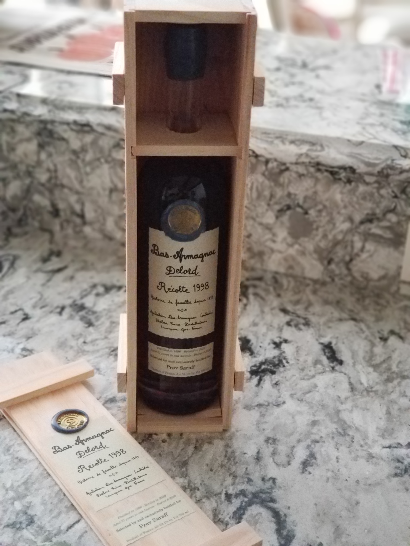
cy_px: 273
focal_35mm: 52
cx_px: 205
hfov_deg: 28.0
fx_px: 821
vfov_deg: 36.8
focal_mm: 6
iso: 1000
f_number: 2.4
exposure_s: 1/30
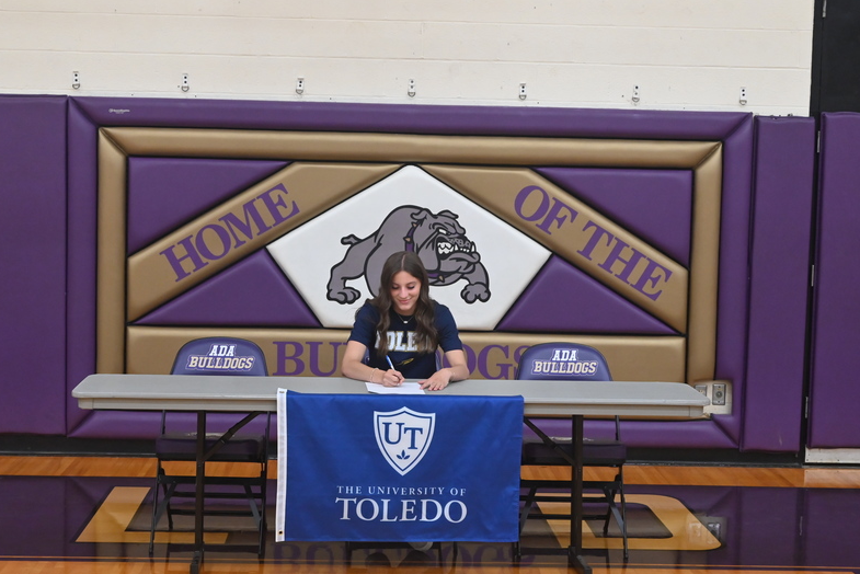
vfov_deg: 22.6
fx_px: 1434
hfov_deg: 33.4
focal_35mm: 60
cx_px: 389
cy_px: 282
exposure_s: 1/125
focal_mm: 46
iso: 2800
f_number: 6
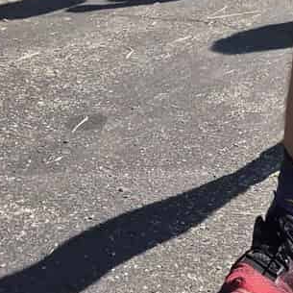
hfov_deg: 13.1
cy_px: -284
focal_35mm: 128
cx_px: 407
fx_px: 1226
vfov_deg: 12.2
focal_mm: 5.4
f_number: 1.8
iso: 25
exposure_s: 1/1864
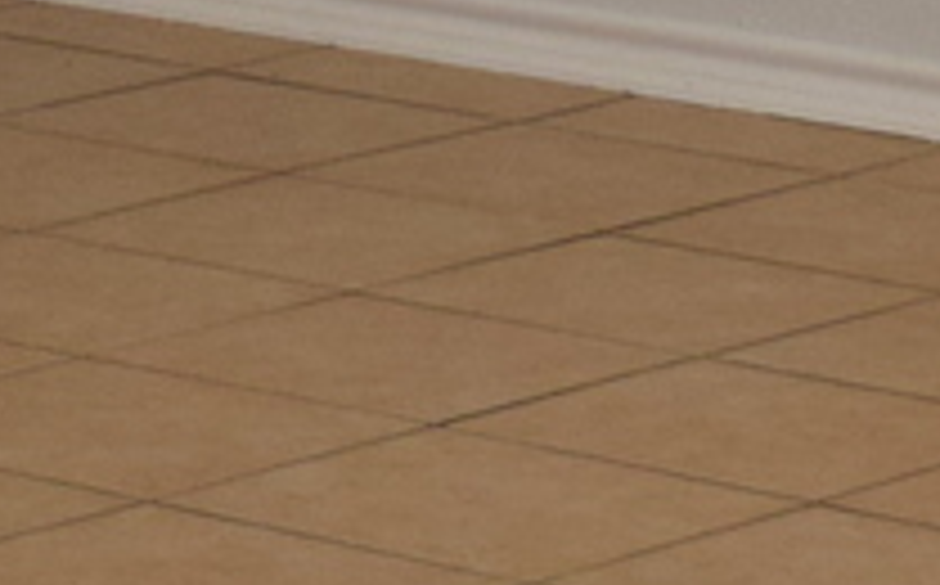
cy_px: -1242
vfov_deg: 3.7
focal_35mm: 344
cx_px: -767
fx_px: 8800
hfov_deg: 6.0
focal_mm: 29
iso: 500
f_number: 5.6
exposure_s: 1/125
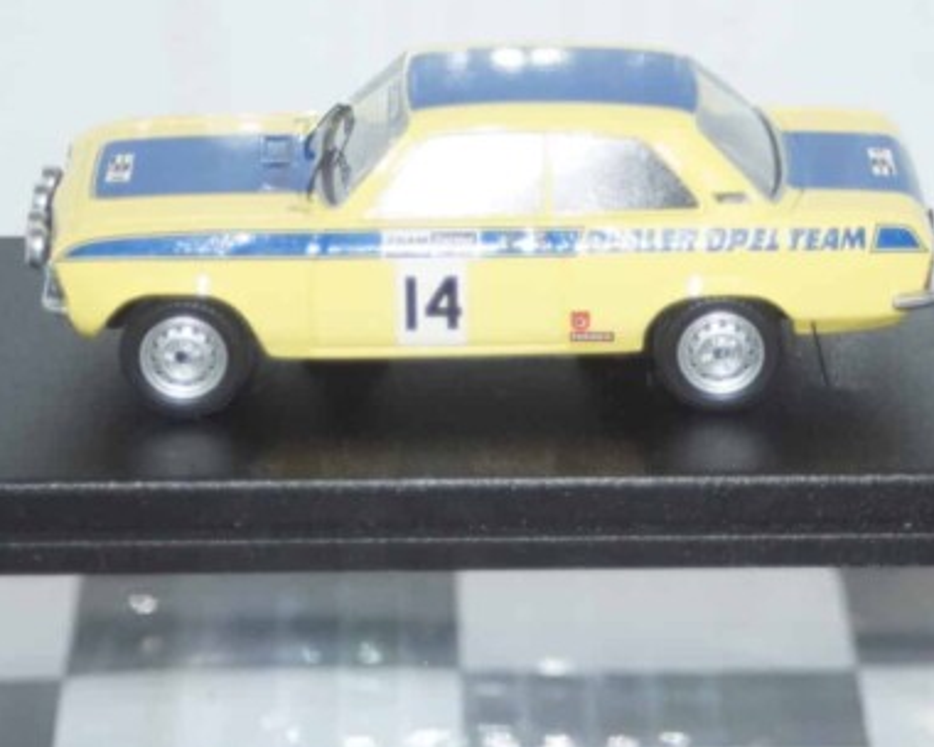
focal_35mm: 178
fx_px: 4920
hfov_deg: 10.8
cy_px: 327
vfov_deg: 8.7
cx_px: 536
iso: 800
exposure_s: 1/60
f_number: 5.6
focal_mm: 80
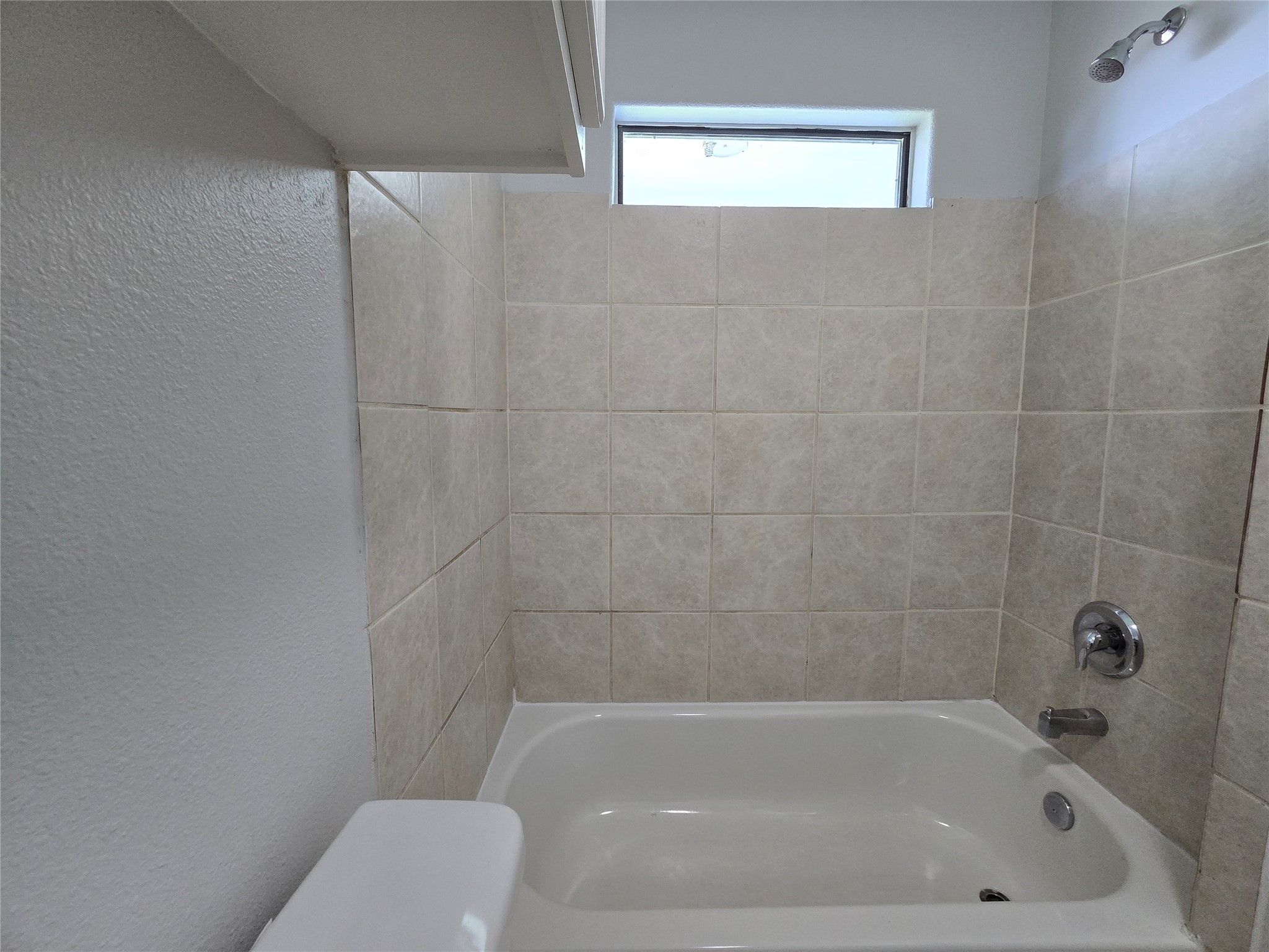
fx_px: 477
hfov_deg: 106.2
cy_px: 476
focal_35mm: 13
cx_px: 634
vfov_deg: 89.9
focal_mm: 2.2
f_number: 2.2
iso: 400
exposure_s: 1/60
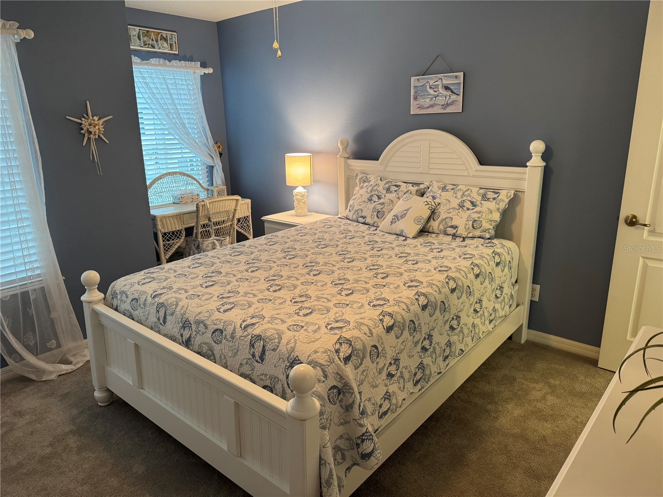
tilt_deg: -16.4
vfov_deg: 56.8
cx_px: 332
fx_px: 460
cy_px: 248
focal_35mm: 24
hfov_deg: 71.6
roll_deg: +0.8
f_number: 1.78
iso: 400
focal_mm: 6.76
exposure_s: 1/60
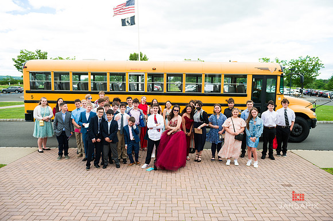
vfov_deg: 53.1
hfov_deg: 73.8
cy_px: 110
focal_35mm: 24
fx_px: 222
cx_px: 166
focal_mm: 24
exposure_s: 1/800
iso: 200
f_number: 4
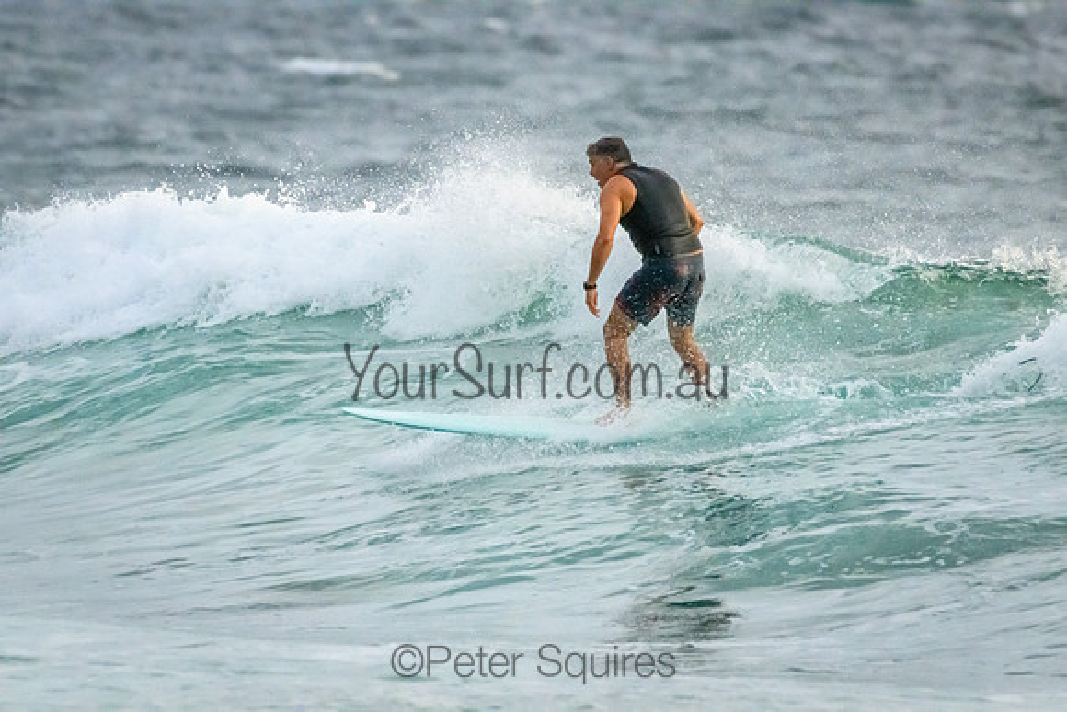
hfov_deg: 2.1
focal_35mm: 1000
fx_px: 29644
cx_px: 534
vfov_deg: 1.4
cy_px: 356
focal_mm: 1000
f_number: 11
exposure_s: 1/4000
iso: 20000
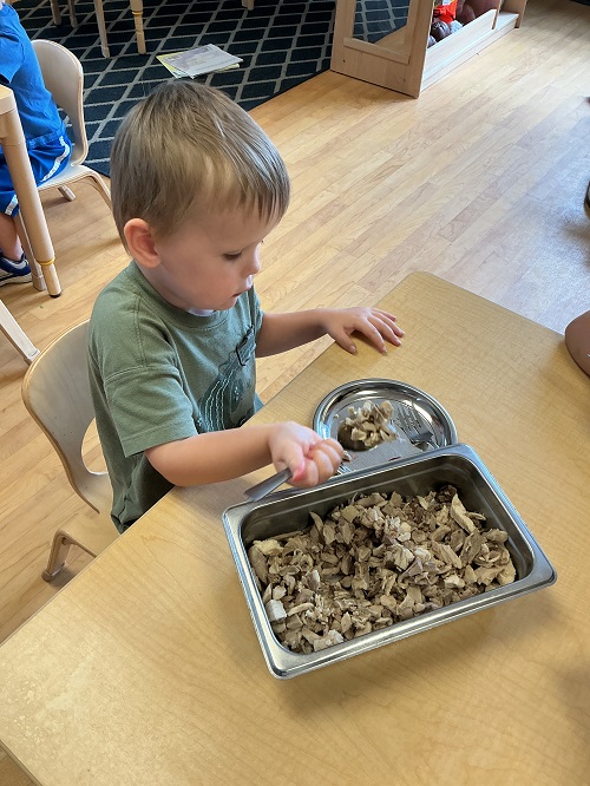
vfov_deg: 61.6
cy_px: 393
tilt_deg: -47.9
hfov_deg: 48.3
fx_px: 659
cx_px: 295
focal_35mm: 29
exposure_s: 1/60
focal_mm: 3
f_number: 1.8
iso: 40
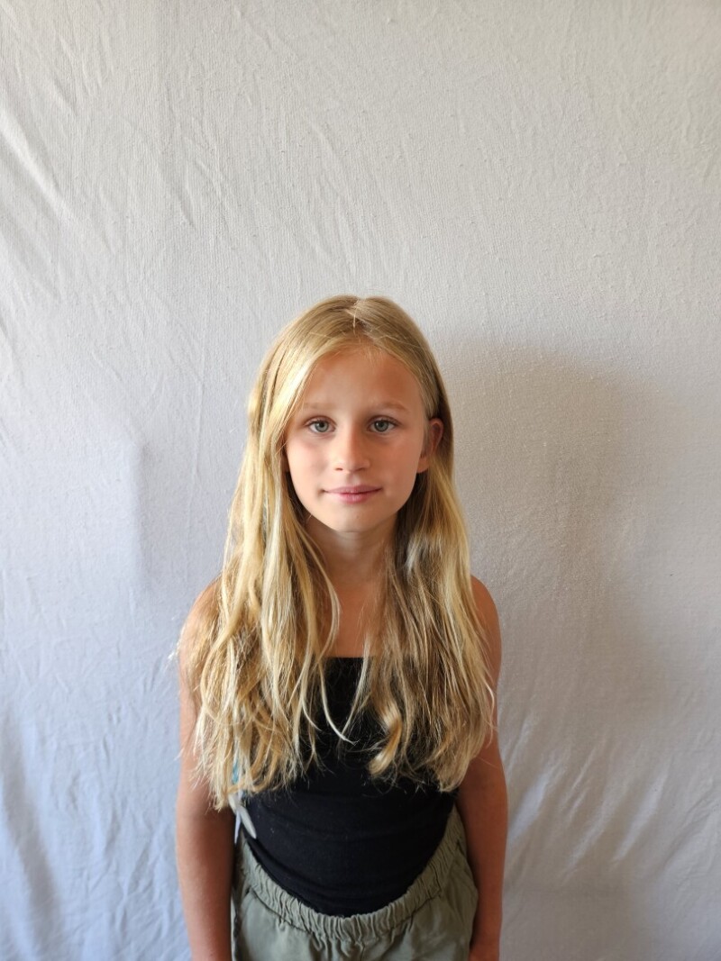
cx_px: 360
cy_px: 480
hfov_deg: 58.9
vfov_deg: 73.9
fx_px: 639
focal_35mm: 23
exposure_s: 1/100
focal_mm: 5.4
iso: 160
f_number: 1.8
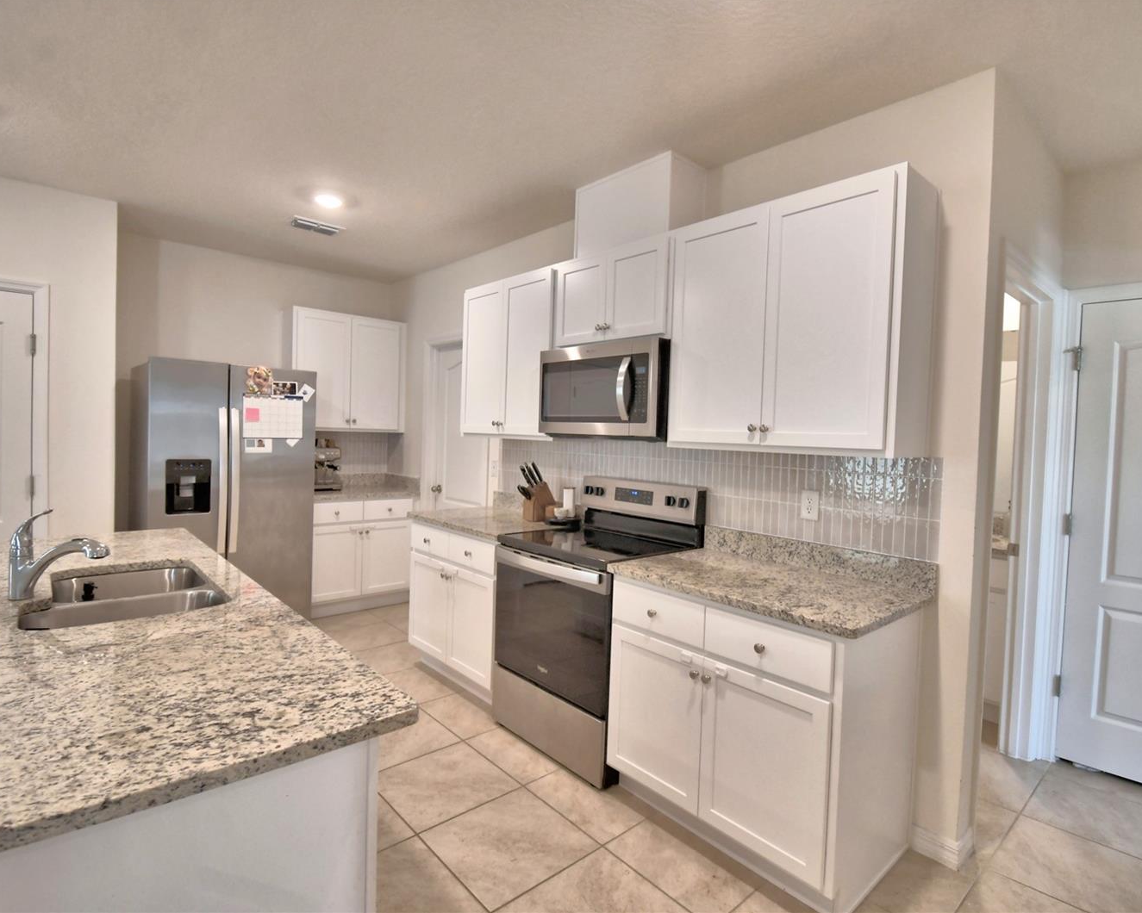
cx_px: 595
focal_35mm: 17
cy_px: 455
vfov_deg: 77.0
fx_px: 575
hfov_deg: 89.6
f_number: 4.5
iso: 400
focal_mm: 10
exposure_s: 1/40
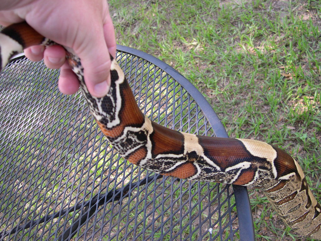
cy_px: 120
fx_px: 352
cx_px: 160
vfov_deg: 37.7
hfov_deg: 49.0
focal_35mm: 38
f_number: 2.8
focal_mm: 8
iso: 100
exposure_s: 1/80.2
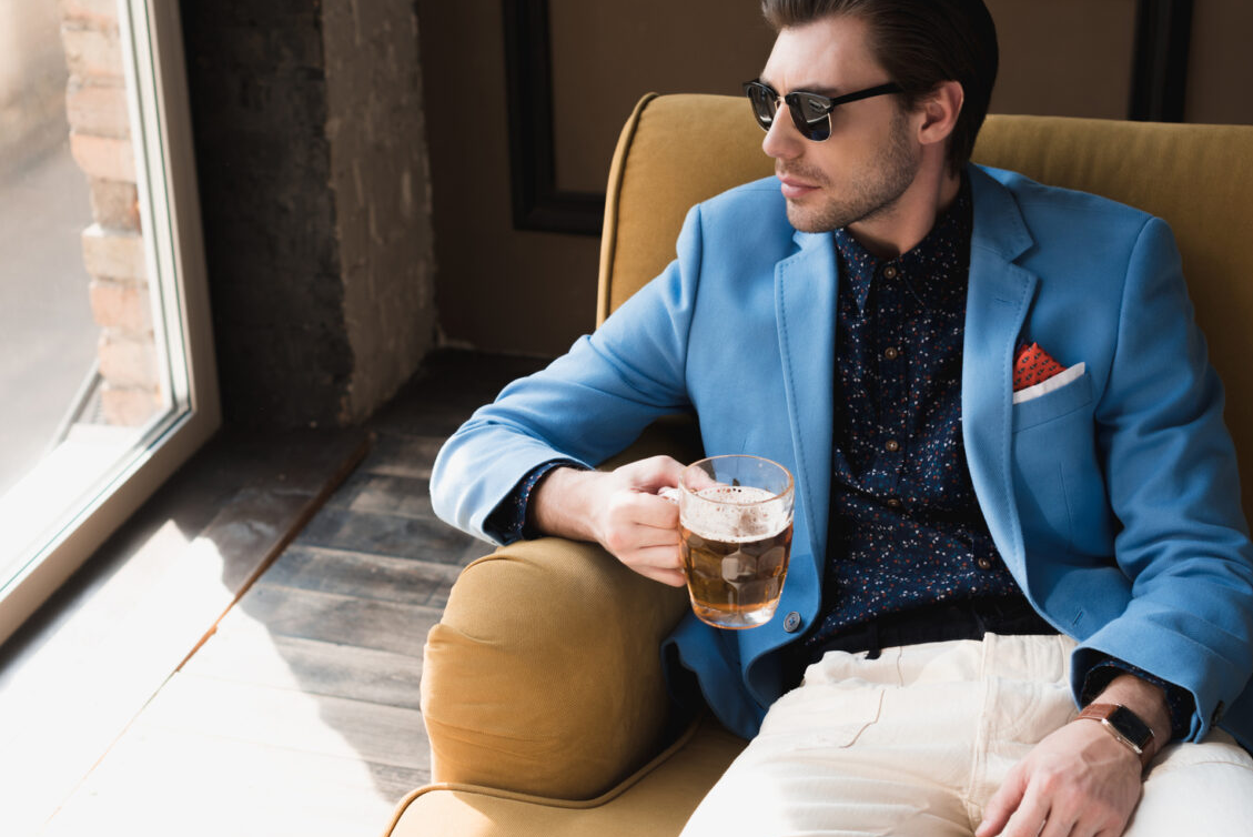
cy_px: 433
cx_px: 506
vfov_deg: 20.0
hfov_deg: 29.6
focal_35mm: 68
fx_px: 2368
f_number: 4
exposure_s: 1/200
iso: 125
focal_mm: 50
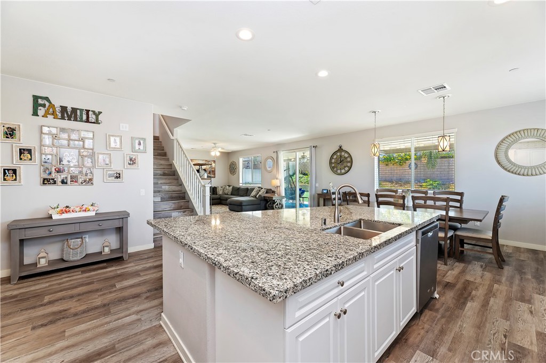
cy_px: 182
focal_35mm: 14
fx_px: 212
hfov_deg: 104.3
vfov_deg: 81.1
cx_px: 273
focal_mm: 14
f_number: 10
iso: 500
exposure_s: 1/8
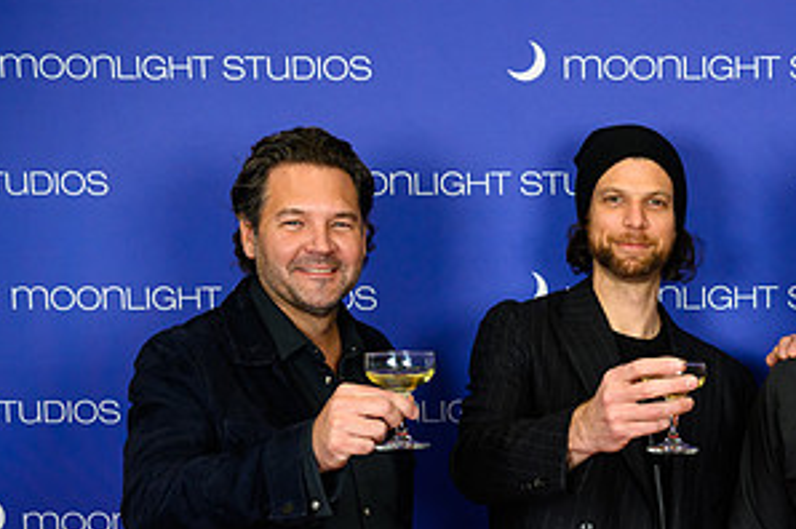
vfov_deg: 18.1
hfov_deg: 26.3
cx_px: 748
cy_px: 476
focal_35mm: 74
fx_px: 1634
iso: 1000
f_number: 5
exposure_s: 1/320
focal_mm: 38
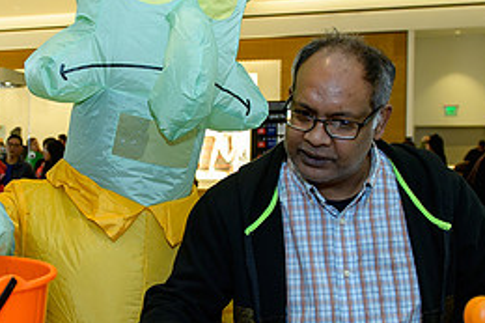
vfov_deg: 23.3
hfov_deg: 34.0
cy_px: 178
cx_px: 144
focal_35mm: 58
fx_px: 781
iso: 2000
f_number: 4
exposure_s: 1/250
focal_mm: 26
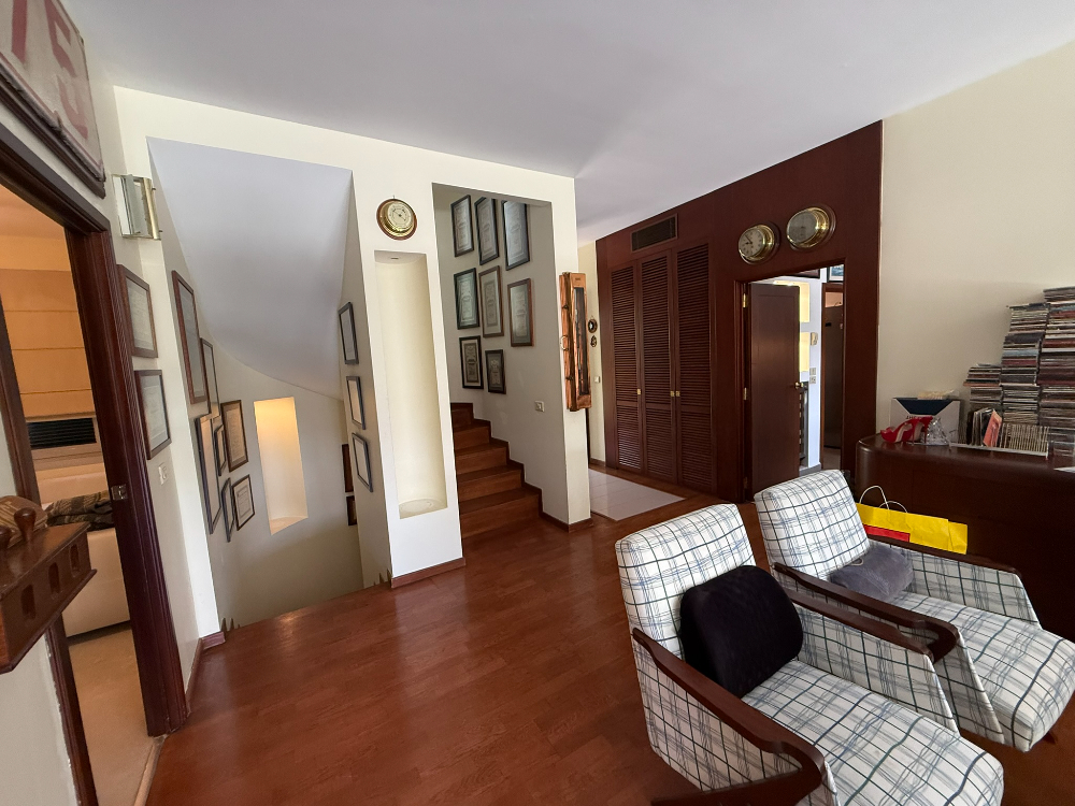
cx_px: 538
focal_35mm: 14
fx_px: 435
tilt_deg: -6.1
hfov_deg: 102.1
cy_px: 403
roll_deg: +3.3
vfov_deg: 85.7
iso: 320
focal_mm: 2.22
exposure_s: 1/92
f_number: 2.2
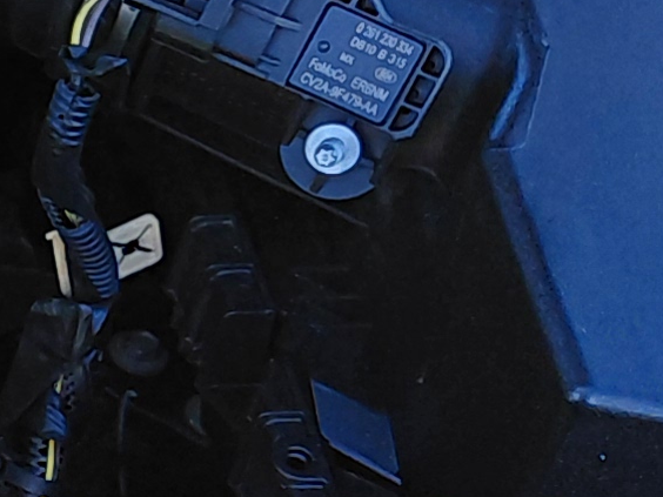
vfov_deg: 8.2
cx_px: -1385
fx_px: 3467
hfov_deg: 8.8
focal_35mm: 181
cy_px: 240
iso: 50
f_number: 1.8
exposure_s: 1/335
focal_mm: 4.69
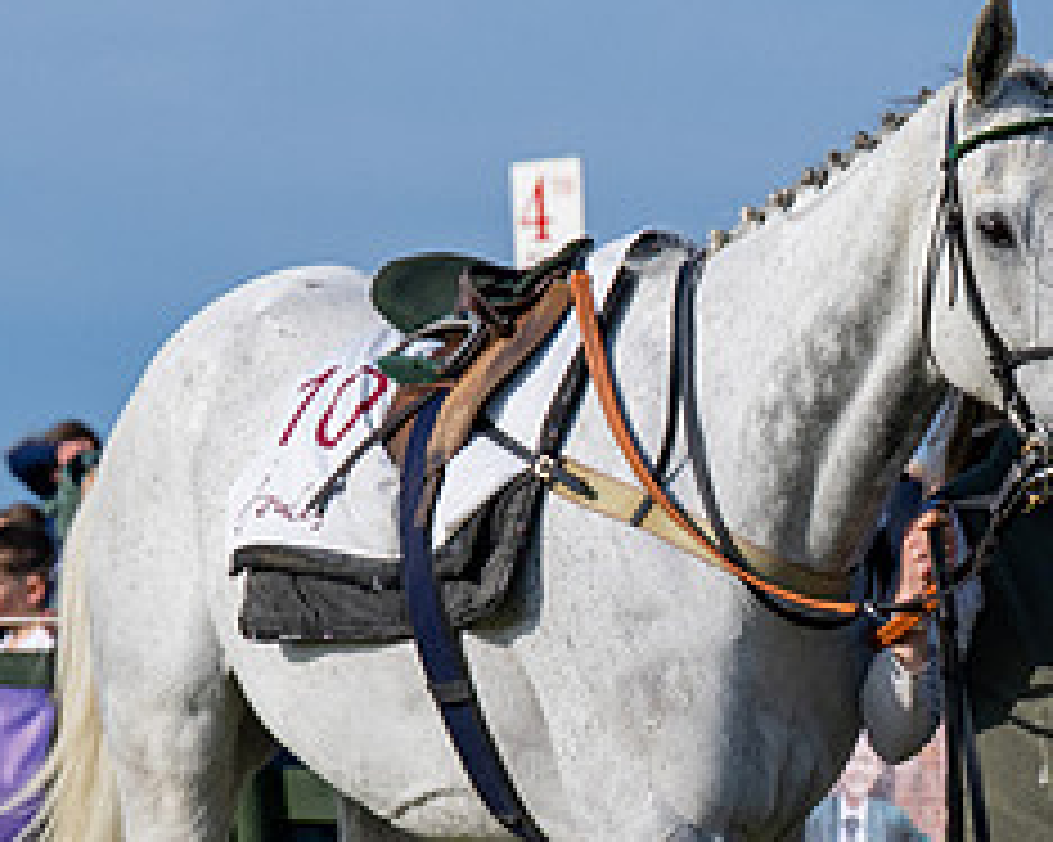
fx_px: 11993
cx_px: 935
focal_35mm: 385
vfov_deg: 4.0
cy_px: 431
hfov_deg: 5.0
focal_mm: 76
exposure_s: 1/3200
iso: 200
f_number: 4.5
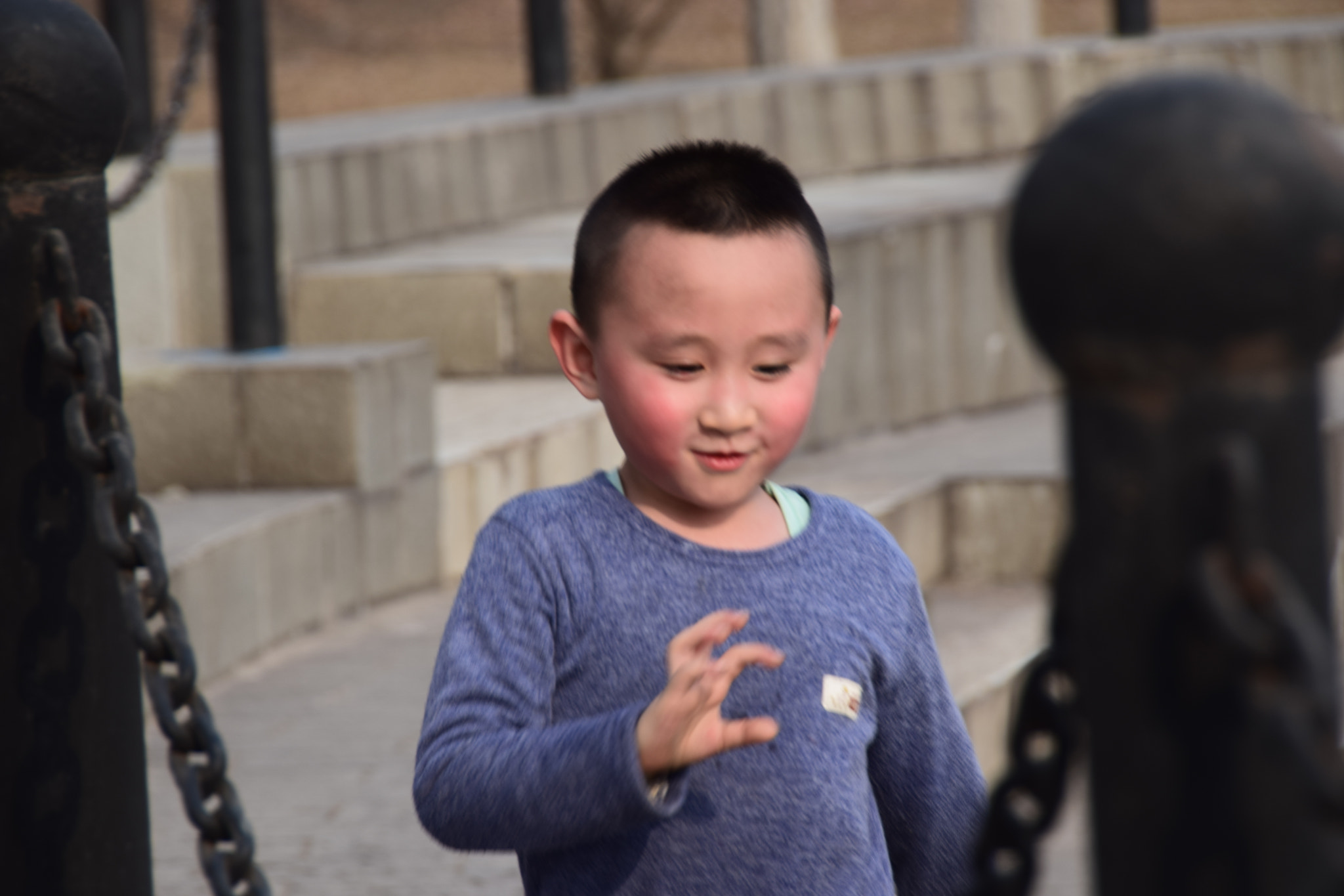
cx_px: 672
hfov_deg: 6.9
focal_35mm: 300
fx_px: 11198
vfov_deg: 4.6
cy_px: 448
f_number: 9
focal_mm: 200
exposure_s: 1/125
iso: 100
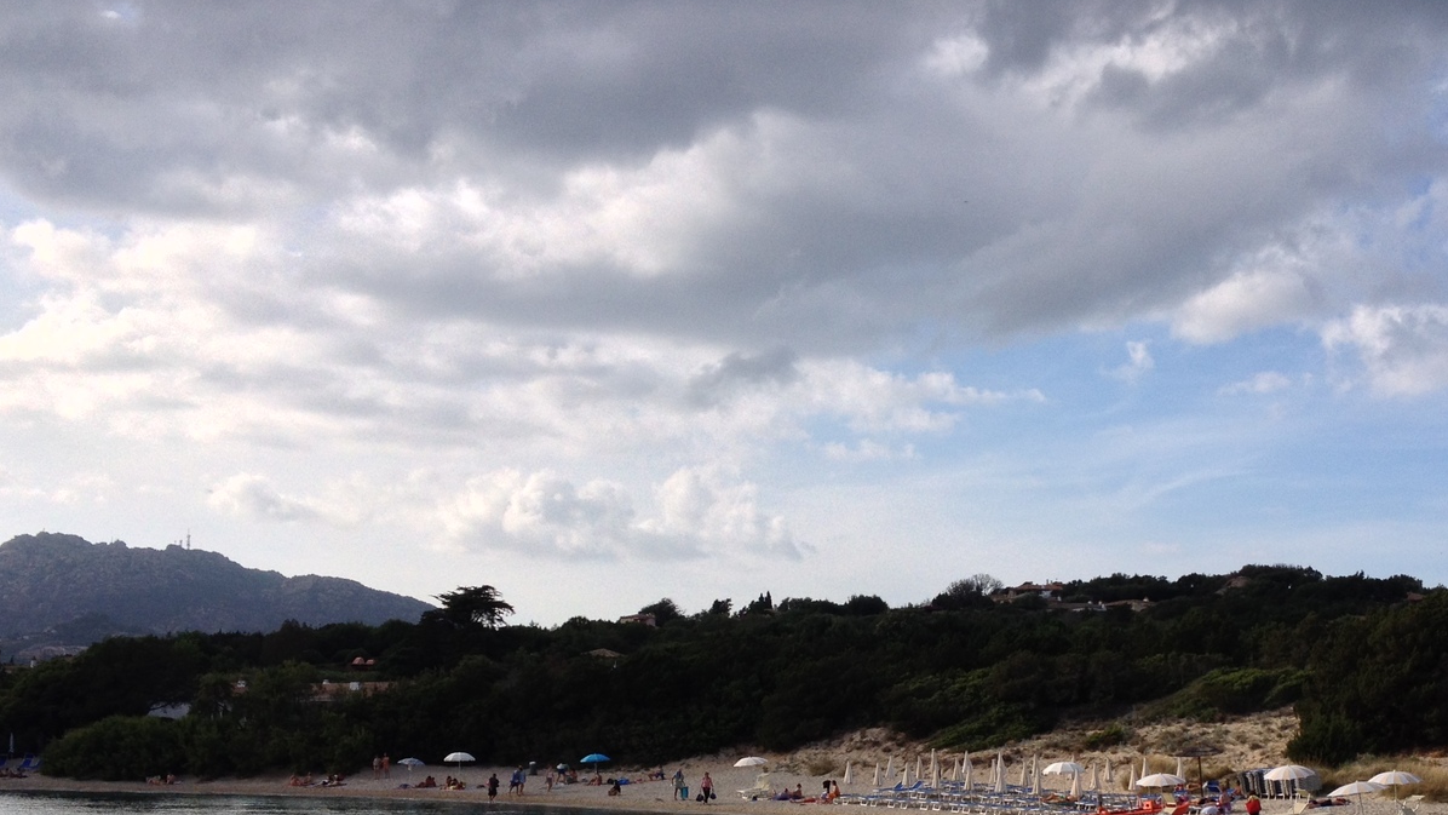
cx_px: 891
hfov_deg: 40.3
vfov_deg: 23.0
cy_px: 696
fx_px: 1958
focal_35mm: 51
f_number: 2.4
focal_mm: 4.28
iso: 50
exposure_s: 1/1783
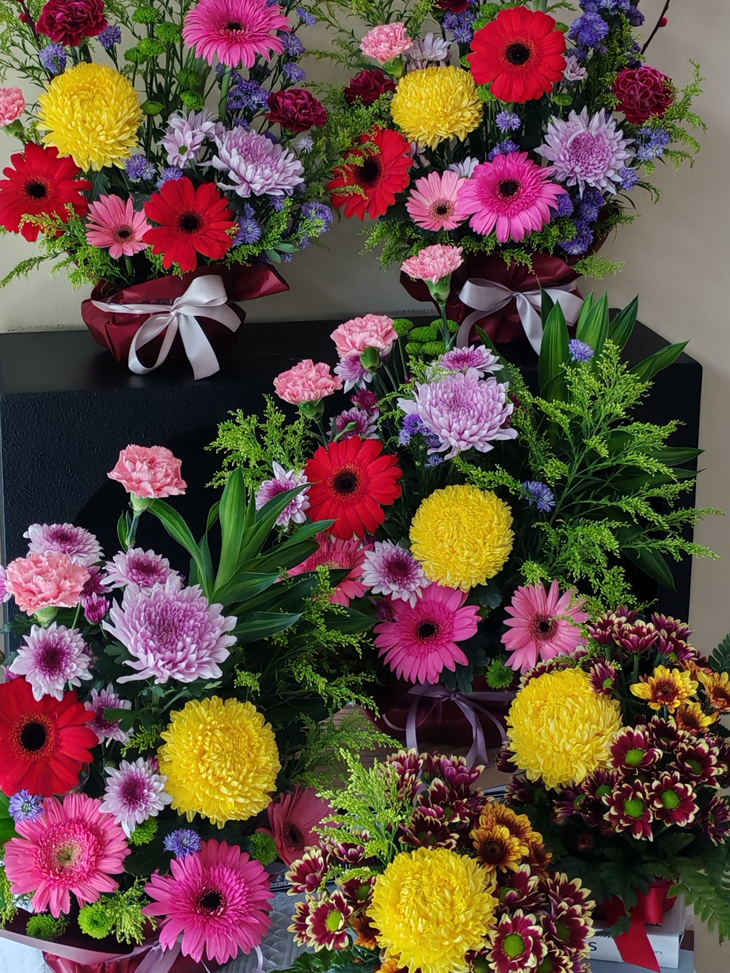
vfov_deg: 28.5
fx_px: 1912
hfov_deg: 21.6
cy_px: 403
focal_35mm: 68
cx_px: 304
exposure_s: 1/120
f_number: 1.95
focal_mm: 5.52
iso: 50
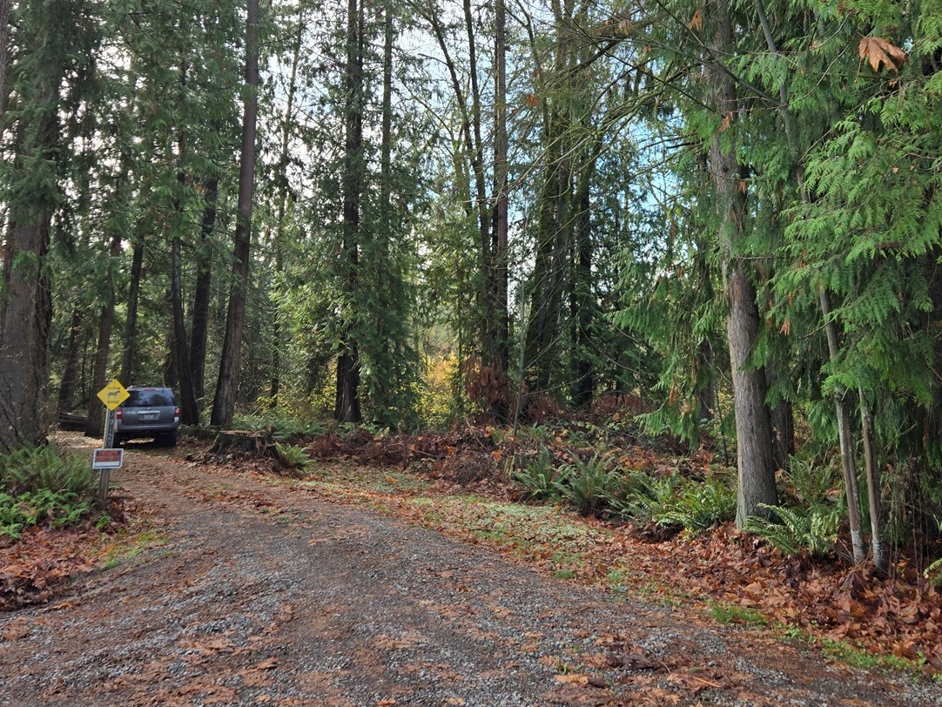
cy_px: 226
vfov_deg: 41.2
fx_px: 925
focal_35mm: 34
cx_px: 524
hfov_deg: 53.8
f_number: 1.8
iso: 25
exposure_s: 1/433
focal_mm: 5.4
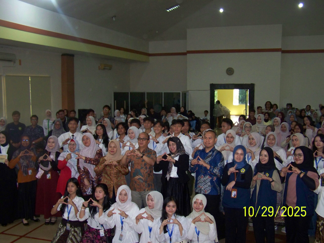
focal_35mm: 38
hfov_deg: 49.0
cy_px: 122
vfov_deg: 37.7
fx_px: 356
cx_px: 162
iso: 200
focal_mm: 6.3
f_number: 2.8
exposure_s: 1/30
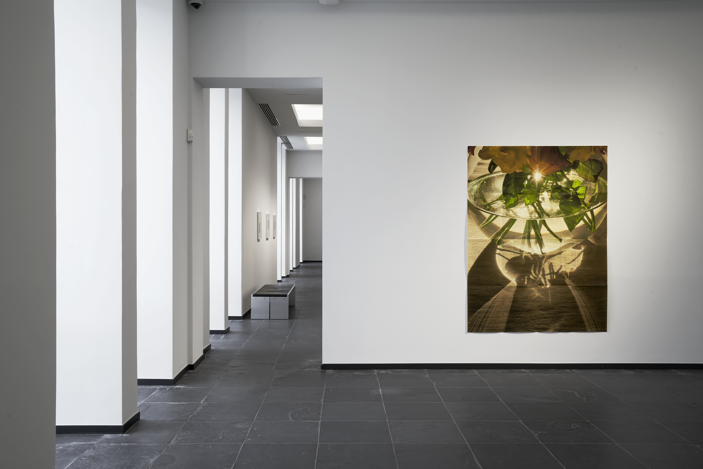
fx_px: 625
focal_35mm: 32
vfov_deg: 41.1
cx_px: 352
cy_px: 234
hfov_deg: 58.7
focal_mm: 32
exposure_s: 2
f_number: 13
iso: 100
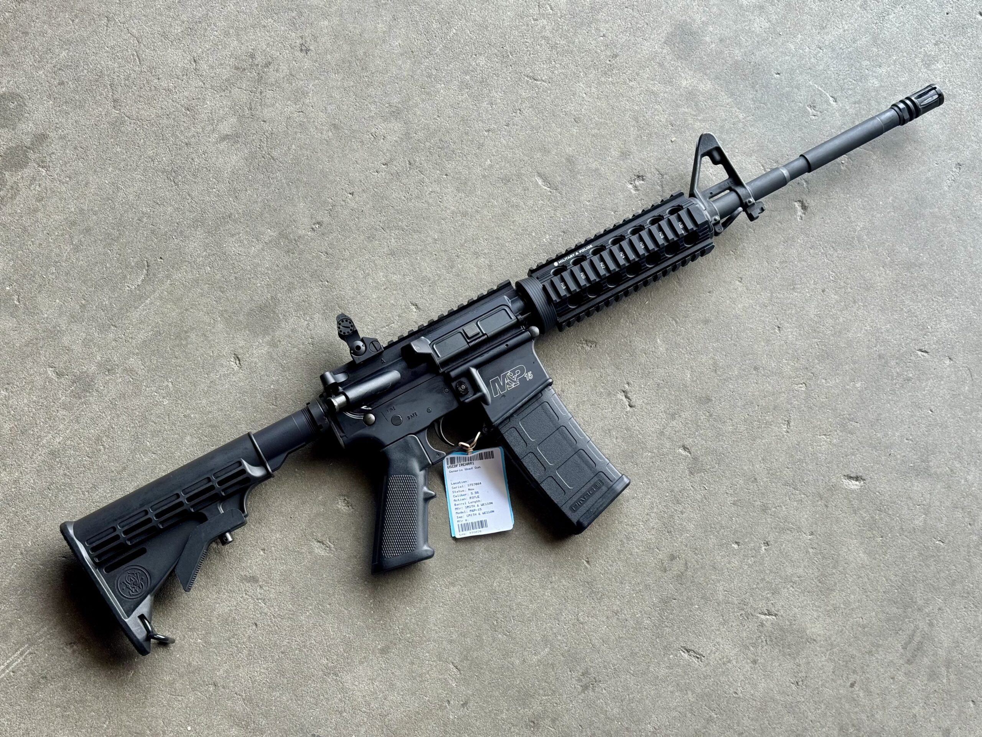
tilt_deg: -76.9
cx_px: 491
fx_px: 1362
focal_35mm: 48
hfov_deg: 39.7
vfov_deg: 30.3
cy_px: 368
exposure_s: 1/309
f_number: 1.78
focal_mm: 6.76
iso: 64
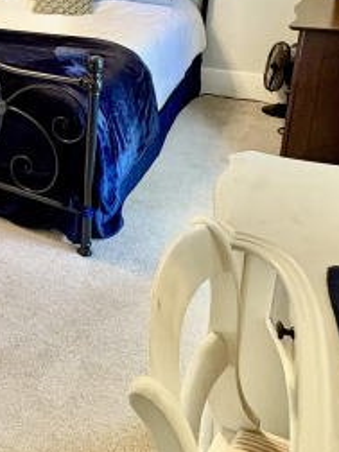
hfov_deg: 33.7
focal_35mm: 37
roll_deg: +2.3
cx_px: -32
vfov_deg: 47.1
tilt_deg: -18.5
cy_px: 83
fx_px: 483
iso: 400
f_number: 2.2
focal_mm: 2.22
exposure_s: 1/60
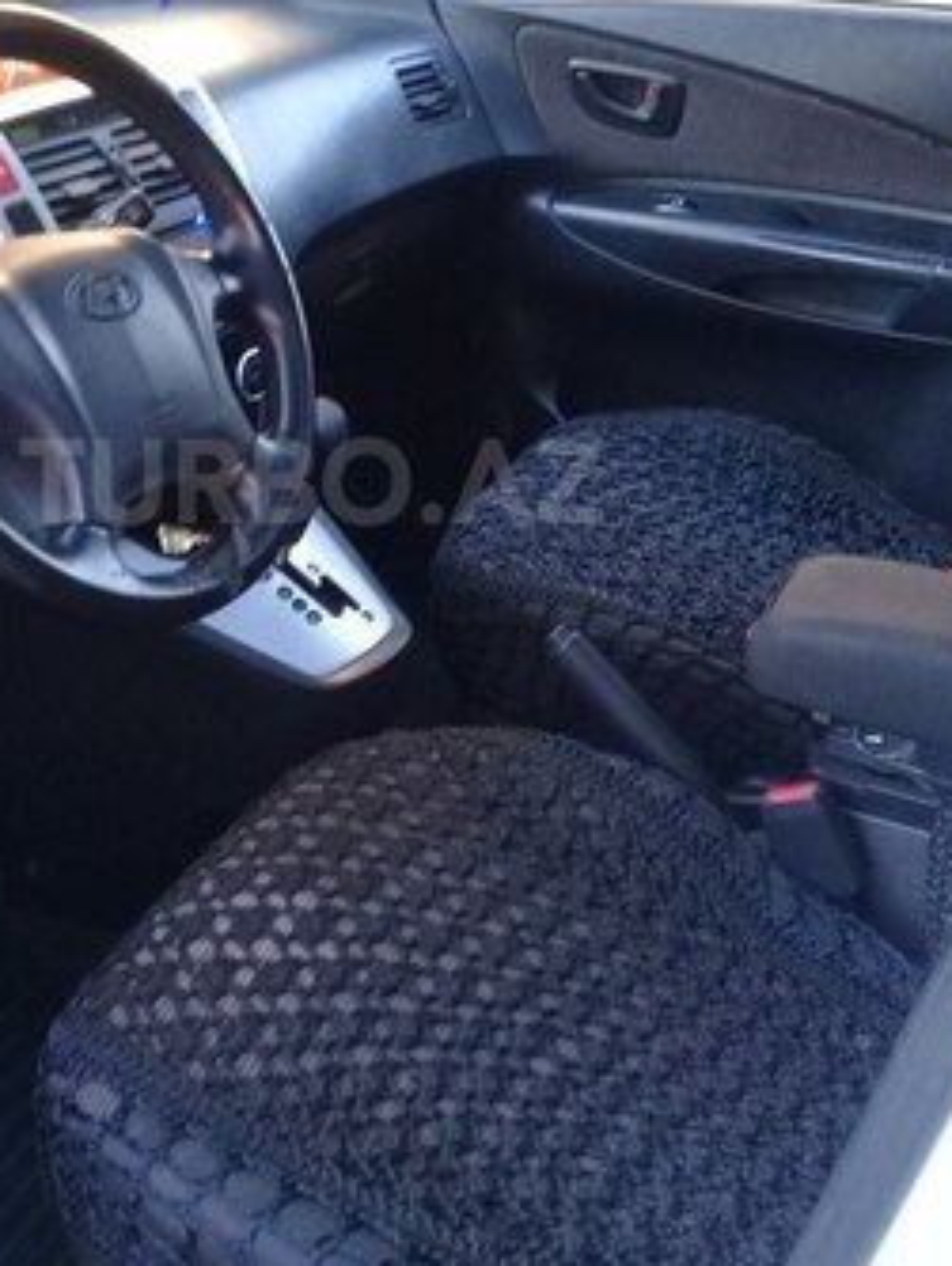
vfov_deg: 40.9
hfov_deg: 31.3
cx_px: 311
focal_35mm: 46
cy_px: 481
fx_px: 1685
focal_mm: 3.3
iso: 160
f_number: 2.2
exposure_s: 1/33
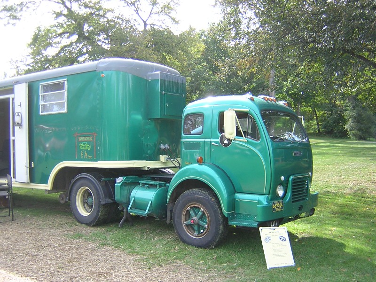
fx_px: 391
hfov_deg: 51.4
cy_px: 141
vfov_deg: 39.7
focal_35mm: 36
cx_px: 188
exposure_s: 1/170
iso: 100
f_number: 2.6
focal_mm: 4.7
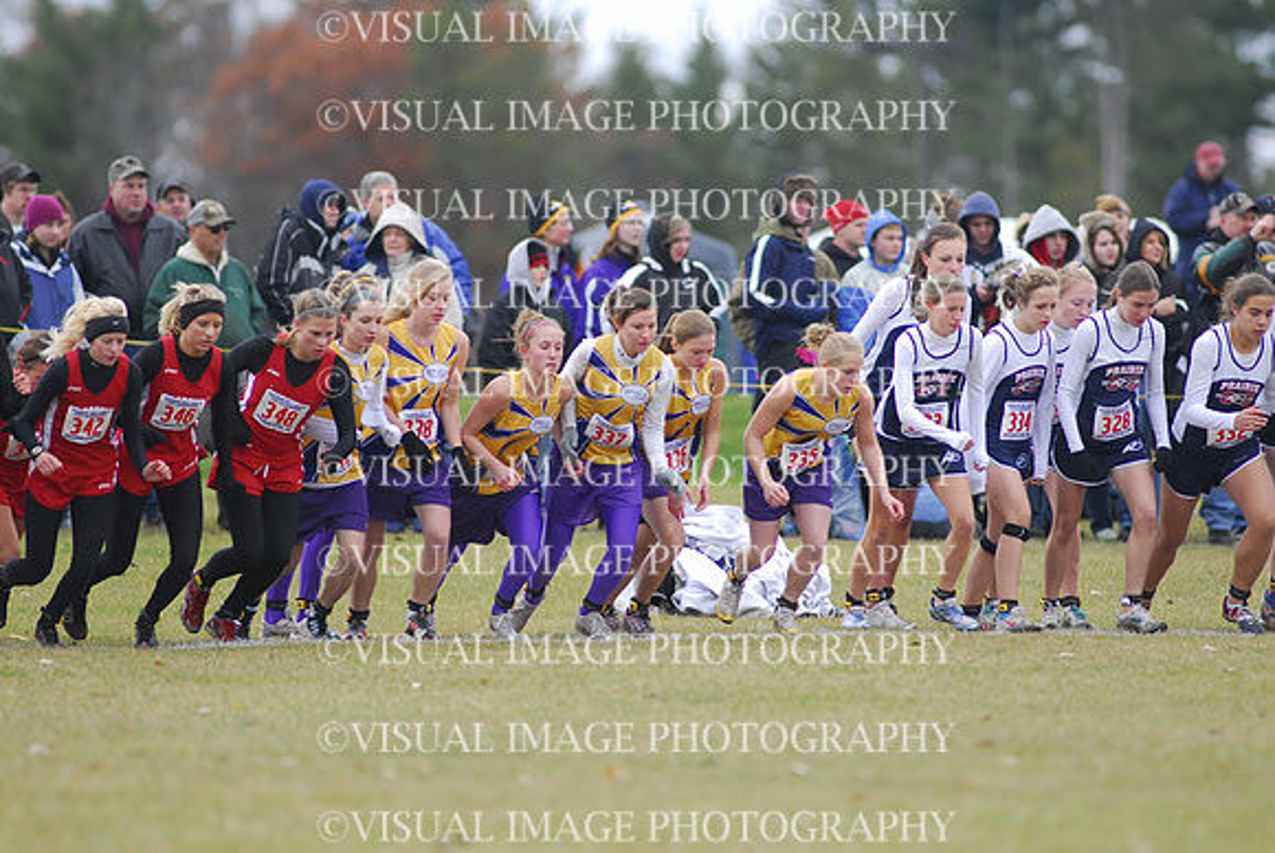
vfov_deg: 3.1
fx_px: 15953
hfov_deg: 4.6
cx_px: 638
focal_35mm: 450
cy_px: 426
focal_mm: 300
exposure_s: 1/800
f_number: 4
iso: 400
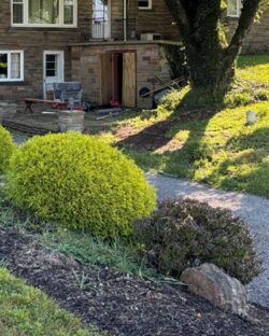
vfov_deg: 28.6
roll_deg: +0.5
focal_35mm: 65
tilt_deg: -0.8
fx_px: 646
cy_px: 73
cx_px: 16
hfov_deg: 22.8
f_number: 1.6
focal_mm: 5.96
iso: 50
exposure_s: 1/314
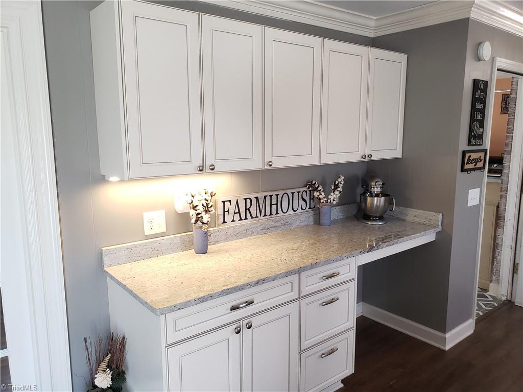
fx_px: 393
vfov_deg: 53.1
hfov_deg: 67.3
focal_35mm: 26
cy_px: 196
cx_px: 262
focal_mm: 4.3
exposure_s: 1/40
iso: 250
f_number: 2.4
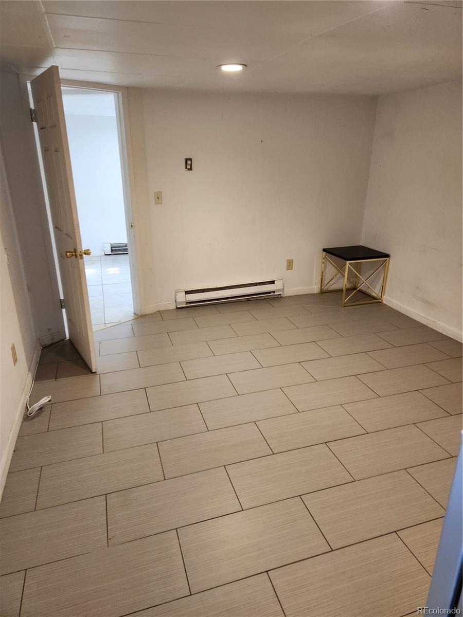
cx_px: 232
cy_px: 308
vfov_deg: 73.9
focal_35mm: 23
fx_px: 410
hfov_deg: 58.9
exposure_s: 1/120
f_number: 1.8
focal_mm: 5.4
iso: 200
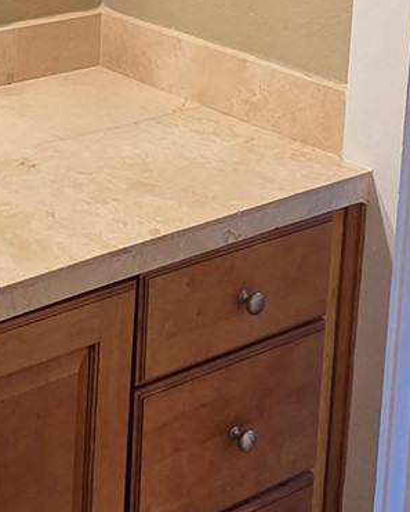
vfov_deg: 24.7
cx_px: -195
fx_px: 1061
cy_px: -95
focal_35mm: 70
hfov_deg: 19.3
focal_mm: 2.2
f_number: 2.2
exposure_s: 1/60
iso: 125
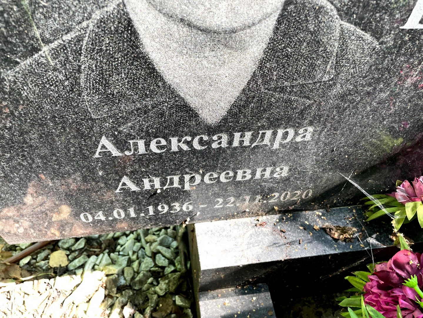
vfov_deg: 53.1
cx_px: 212
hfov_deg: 67.3
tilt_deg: -49.0
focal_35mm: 26
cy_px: 159
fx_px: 318
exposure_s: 1/121
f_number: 1.6
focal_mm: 4.2
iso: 40
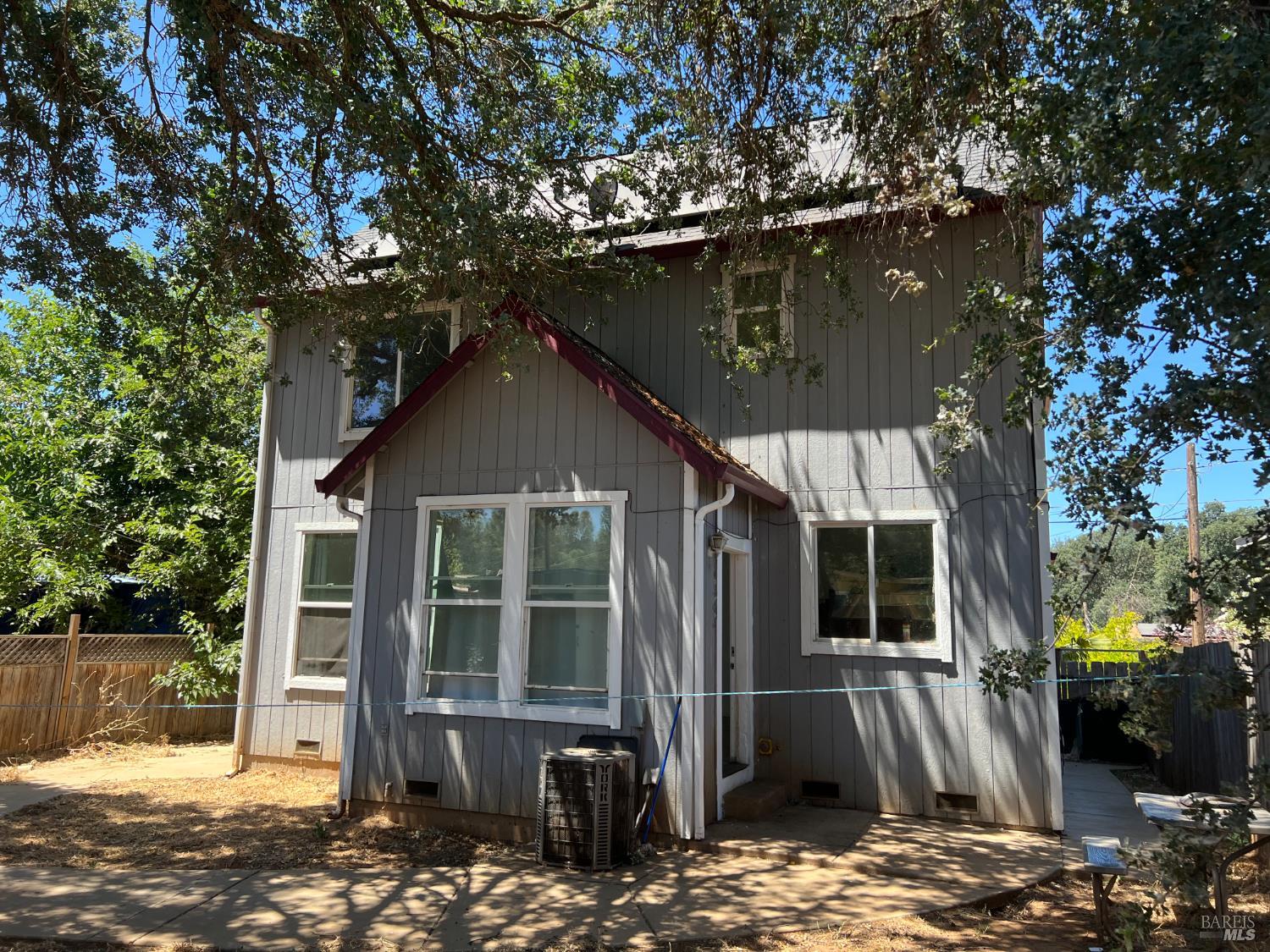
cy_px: 476
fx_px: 954
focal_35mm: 26
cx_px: 635
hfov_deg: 67.3
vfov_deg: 53.1
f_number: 1.5
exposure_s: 1/775
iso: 50
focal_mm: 5.7
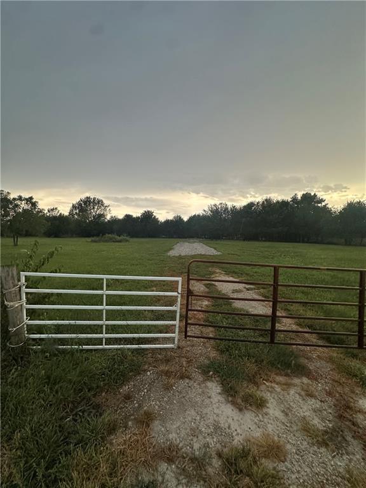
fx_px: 197
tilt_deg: -1.3
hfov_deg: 85.7
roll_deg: -2.9
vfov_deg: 102.1
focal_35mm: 14
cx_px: 183
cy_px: 244
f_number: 2.2
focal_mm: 2.22
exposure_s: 1/99
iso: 200
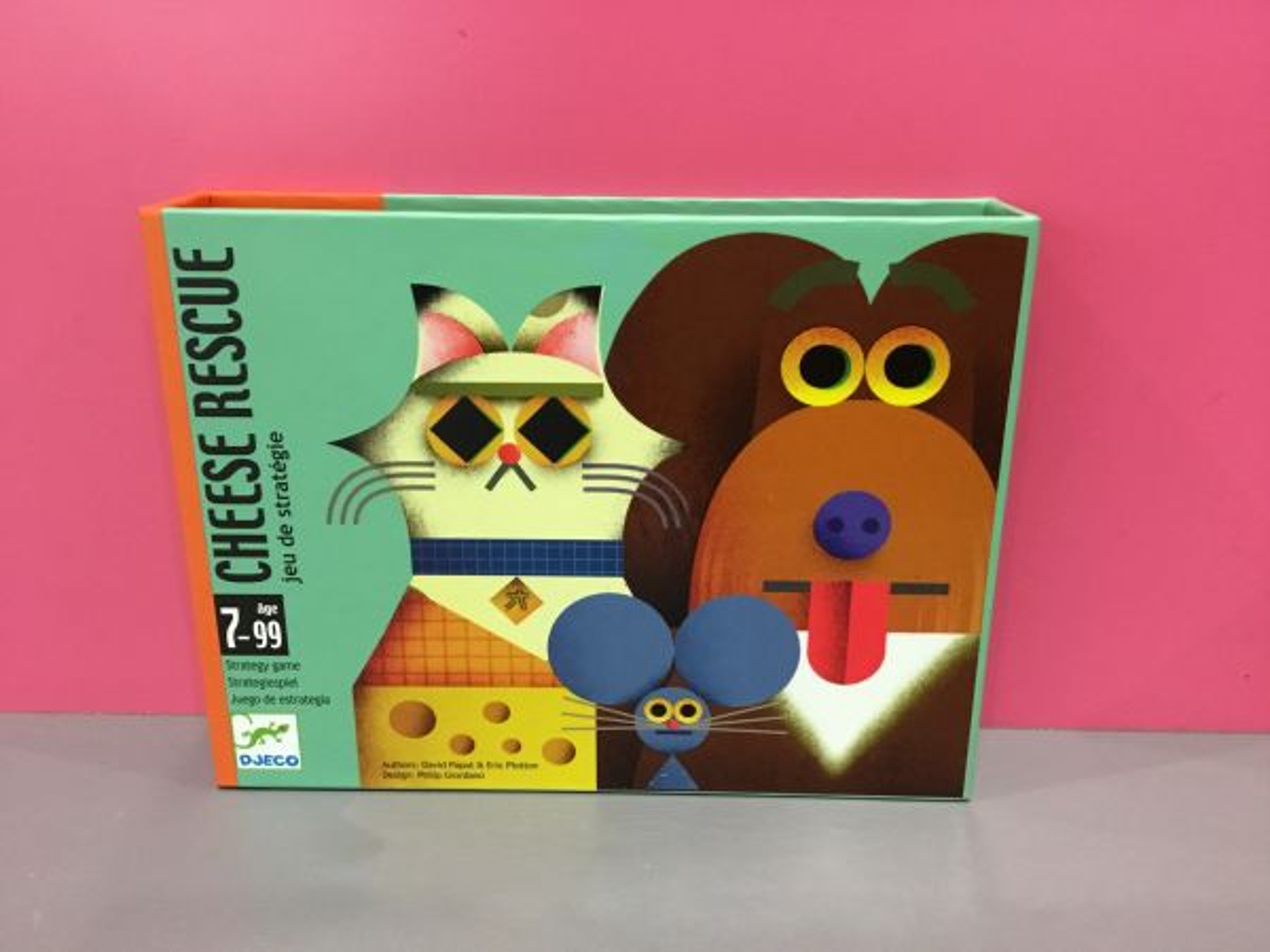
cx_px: 635
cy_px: 476
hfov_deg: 58.4
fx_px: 1137
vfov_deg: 45.4
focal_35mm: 31
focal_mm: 3.3
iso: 200
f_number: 2.4
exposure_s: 1/20
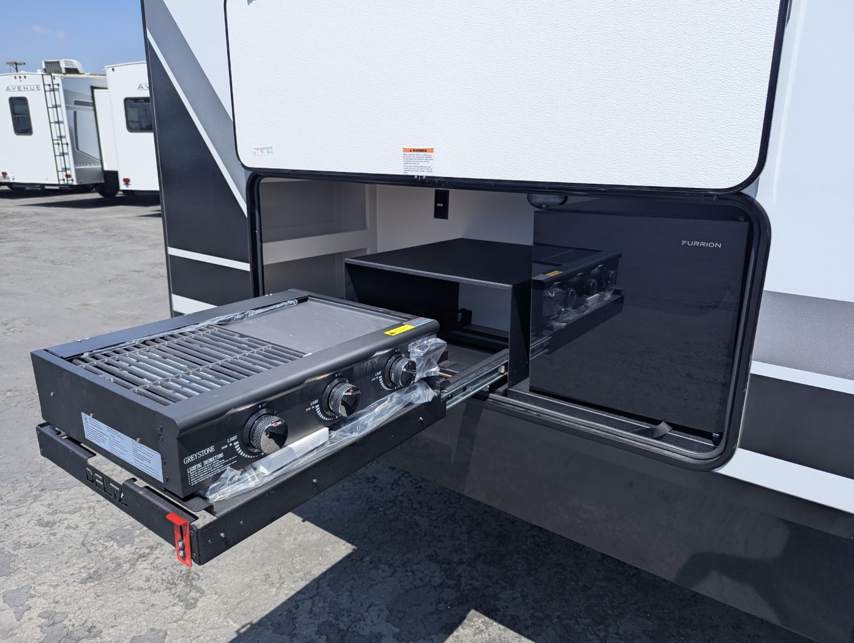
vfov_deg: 56.9
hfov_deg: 71.5
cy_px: 322
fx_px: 593
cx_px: 427
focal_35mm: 24
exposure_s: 1/2096
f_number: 1.85
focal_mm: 6.81
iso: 50
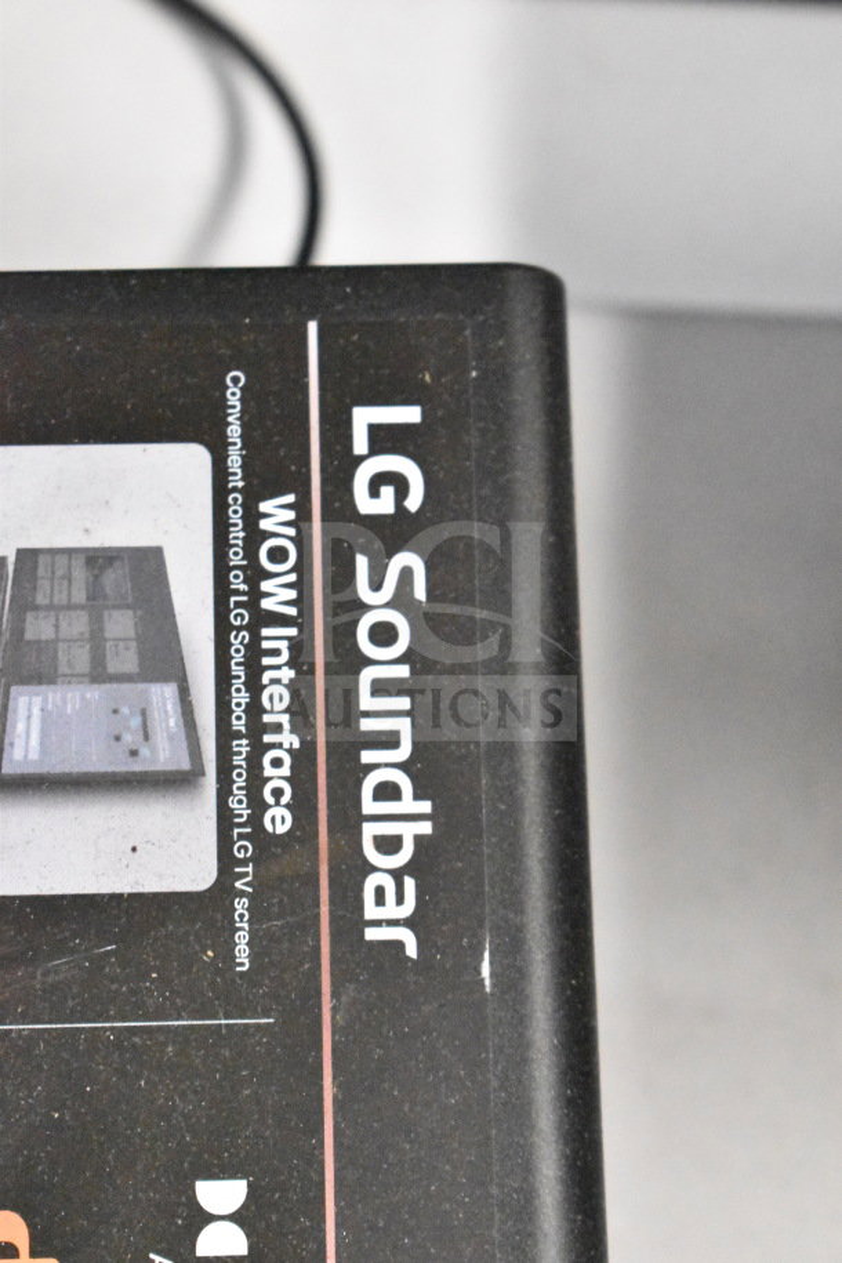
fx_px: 2894
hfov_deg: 16.6
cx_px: 421
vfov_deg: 24.6
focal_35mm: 82
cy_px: 632
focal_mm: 55
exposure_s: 1/100
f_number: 5.6
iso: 22800
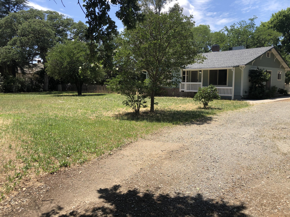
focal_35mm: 28
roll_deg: -0.1
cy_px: 108
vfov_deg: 49.7
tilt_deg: -6.7
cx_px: 145
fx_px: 235
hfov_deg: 63.4
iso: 20
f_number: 1.8
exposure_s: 1/1297
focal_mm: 3.99
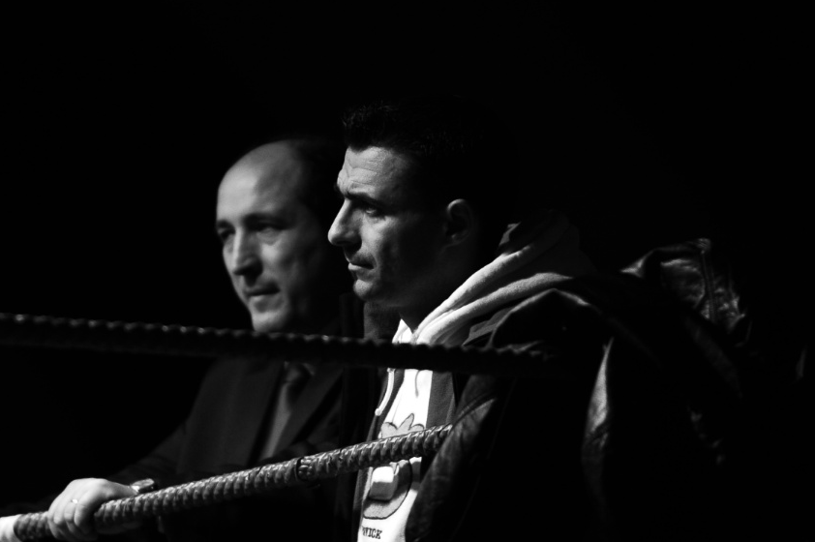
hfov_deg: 5.4
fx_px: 8596
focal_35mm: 380
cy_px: 277
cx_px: 368
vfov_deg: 3.6
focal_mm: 200
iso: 1250
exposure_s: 1/125
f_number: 2.8
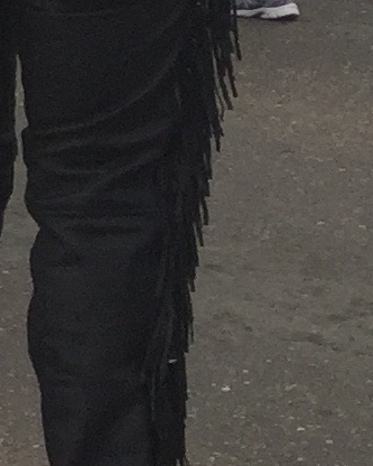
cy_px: -380
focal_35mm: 222
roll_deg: +2.4
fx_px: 3062
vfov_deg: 8.4
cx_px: -1001
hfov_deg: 6.1
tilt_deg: -3.9
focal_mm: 4.15
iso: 32
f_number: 2.2
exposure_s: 1/879
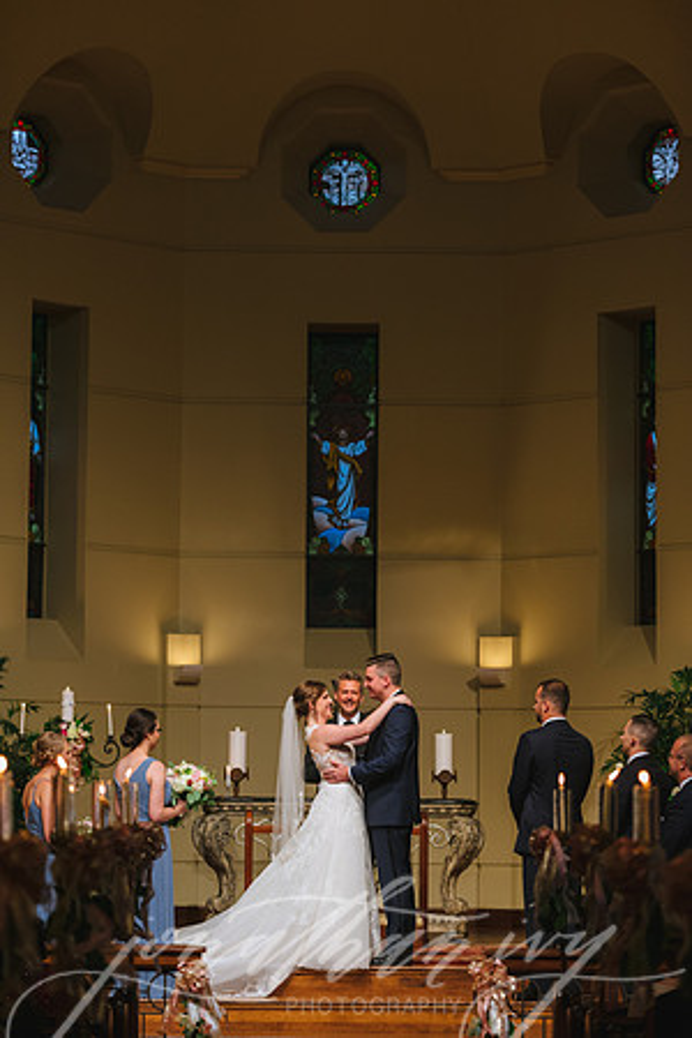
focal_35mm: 112
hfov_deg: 12.2
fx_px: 3229
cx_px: 346
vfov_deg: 18.3
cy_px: 519
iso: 1600
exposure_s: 1/200
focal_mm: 112
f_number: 2.8
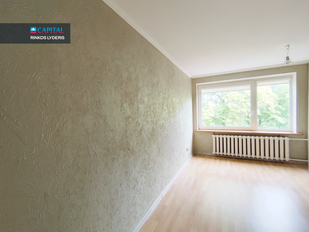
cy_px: 116
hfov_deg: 94.5
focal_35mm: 16
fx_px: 143
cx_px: 154
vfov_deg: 78.2
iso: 50
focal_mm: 1.65
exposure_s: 1/100
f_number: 2.2
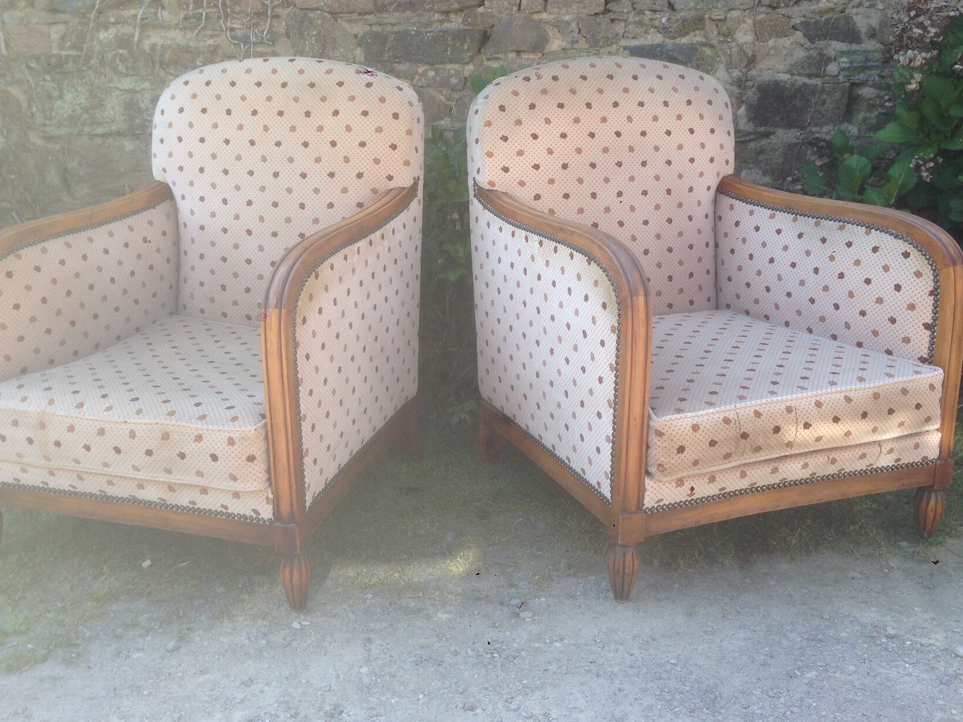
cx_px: 436
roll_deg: +1.3
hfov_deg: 46.7
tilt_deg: -11.5
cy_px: 300
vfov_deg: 35.9
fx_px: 1113
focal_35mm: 40
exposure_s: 1/366
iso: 50
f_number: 2.4
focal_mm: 4.12
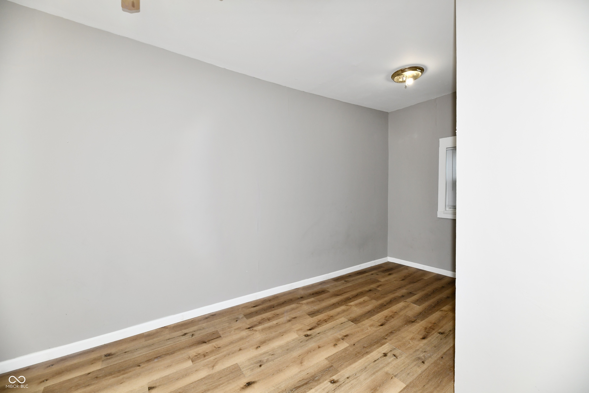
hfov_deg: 104.3
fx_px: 229
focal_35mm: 14
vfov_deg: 81.2
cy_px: 196
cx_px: 294
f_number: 6.3
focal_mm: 14
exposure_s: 1/60
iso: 640
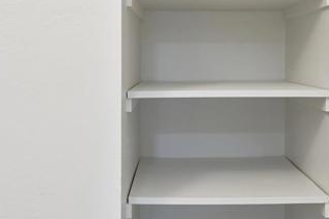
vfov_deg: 23.6
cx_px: 173
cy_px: 85
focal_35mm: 57
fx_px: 523
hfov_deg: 34.9
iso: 100
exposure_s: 3.2
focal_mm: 17.7
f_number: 13
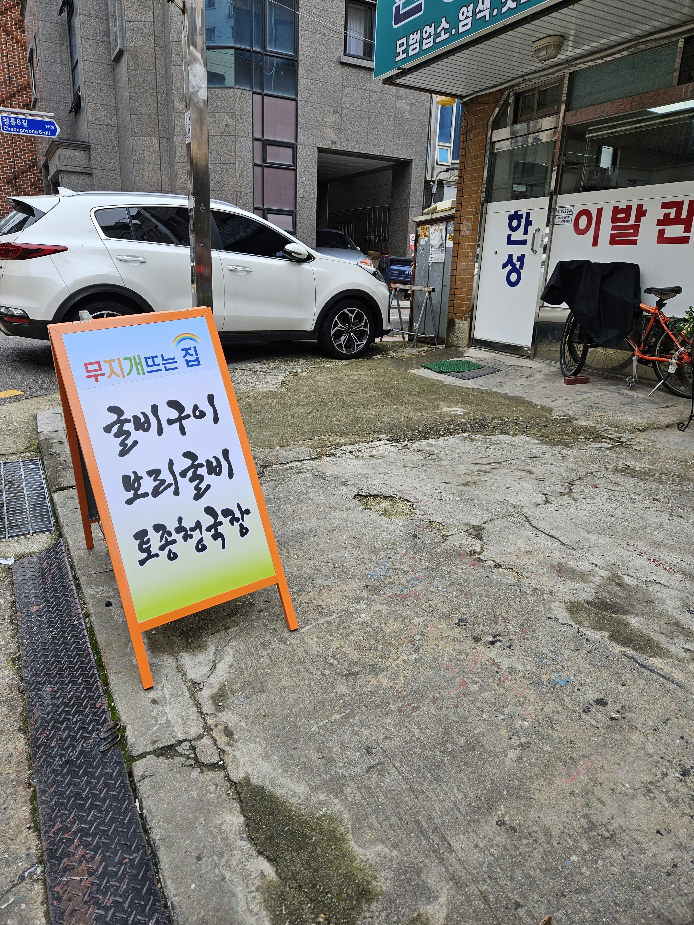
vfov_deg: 73.9
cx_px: 347
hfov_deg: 58.9
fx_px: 615
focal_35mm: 23
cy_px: 462
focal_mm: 5.4
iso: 25
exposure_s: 1/466
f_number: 1.8
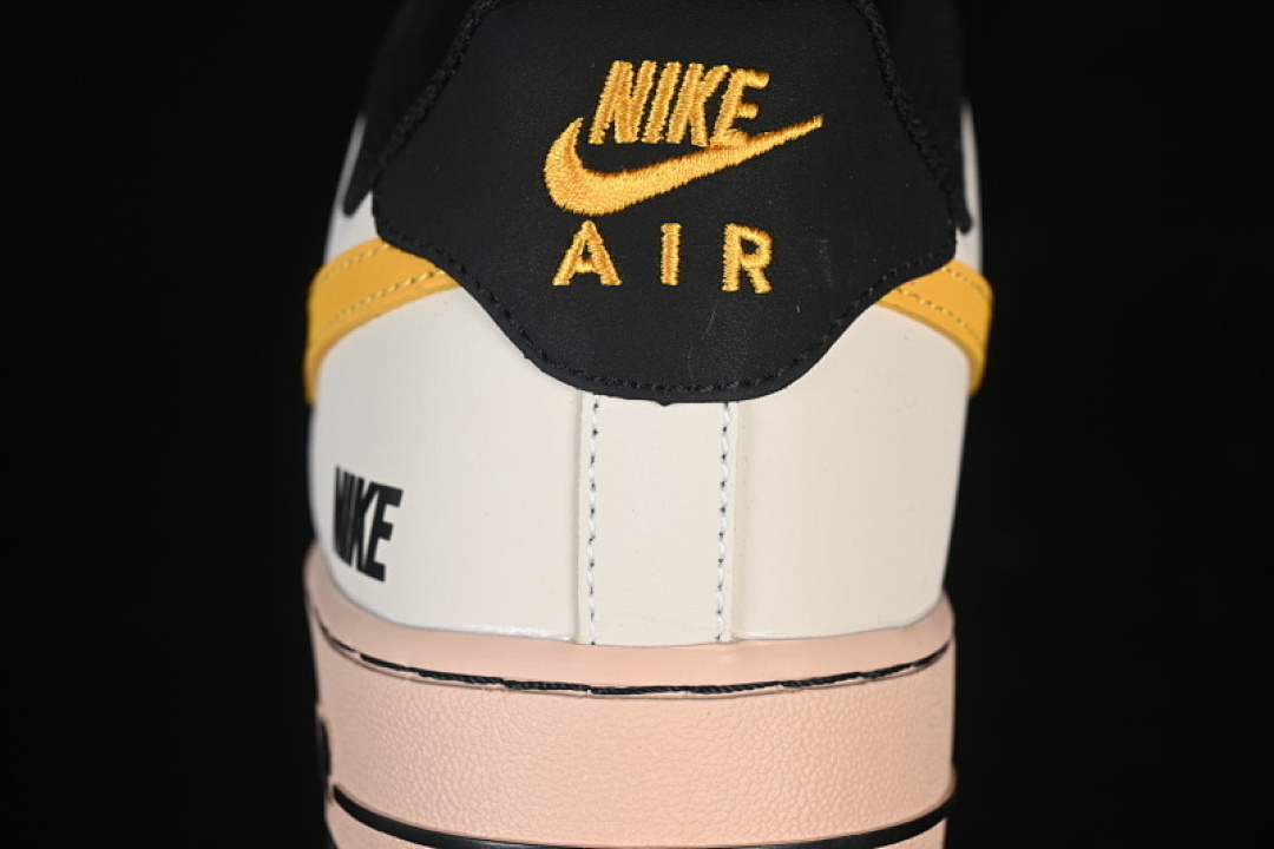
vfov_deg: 18.2
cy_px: 424
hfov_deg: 27.0
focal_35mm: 75
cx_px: 637
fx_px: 2654
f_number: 7.1
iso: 160
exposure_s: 1/60
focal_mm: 50
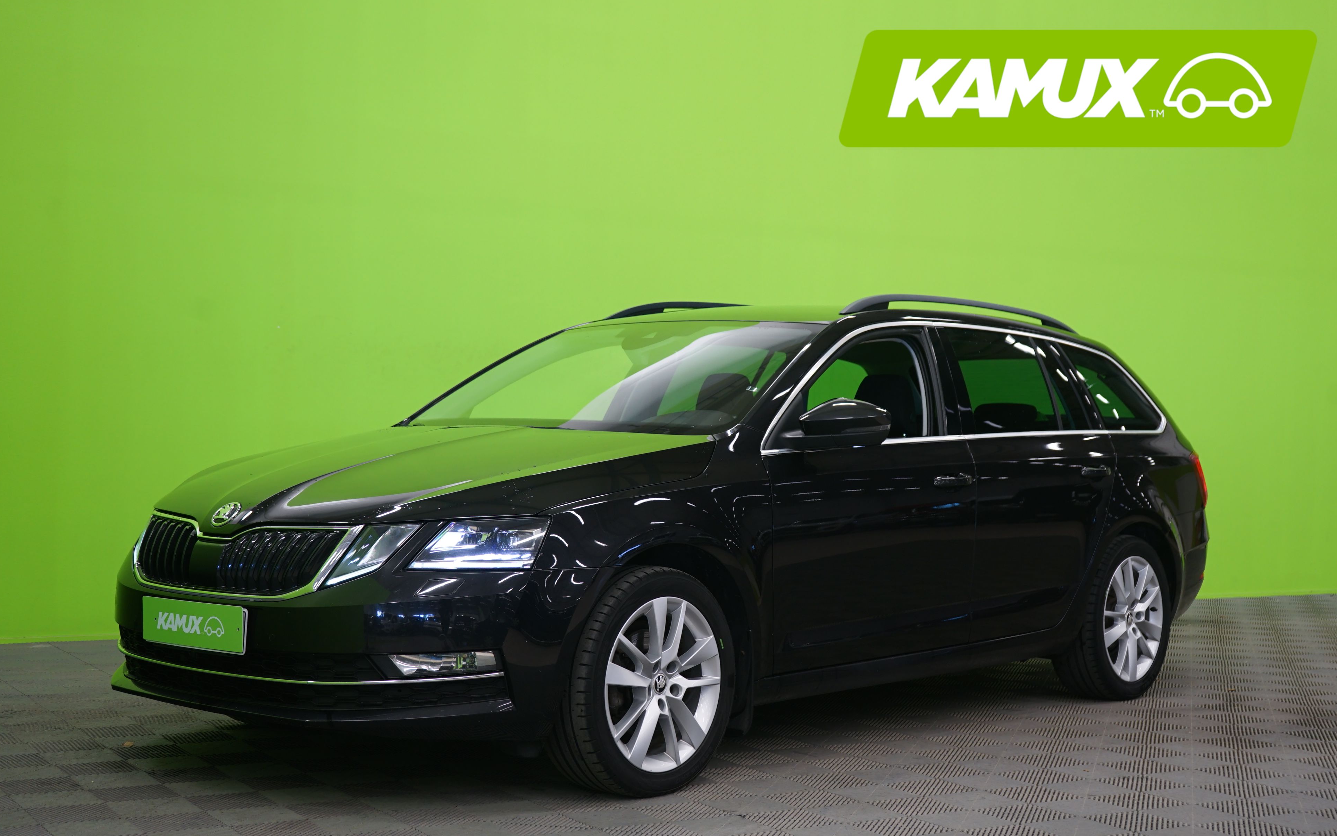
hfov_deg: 40.3
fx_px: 1822
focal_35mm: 50
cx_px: 669
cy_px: 442
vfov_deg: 25.8
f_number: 5
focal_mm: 48
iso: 400
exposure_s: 1/8
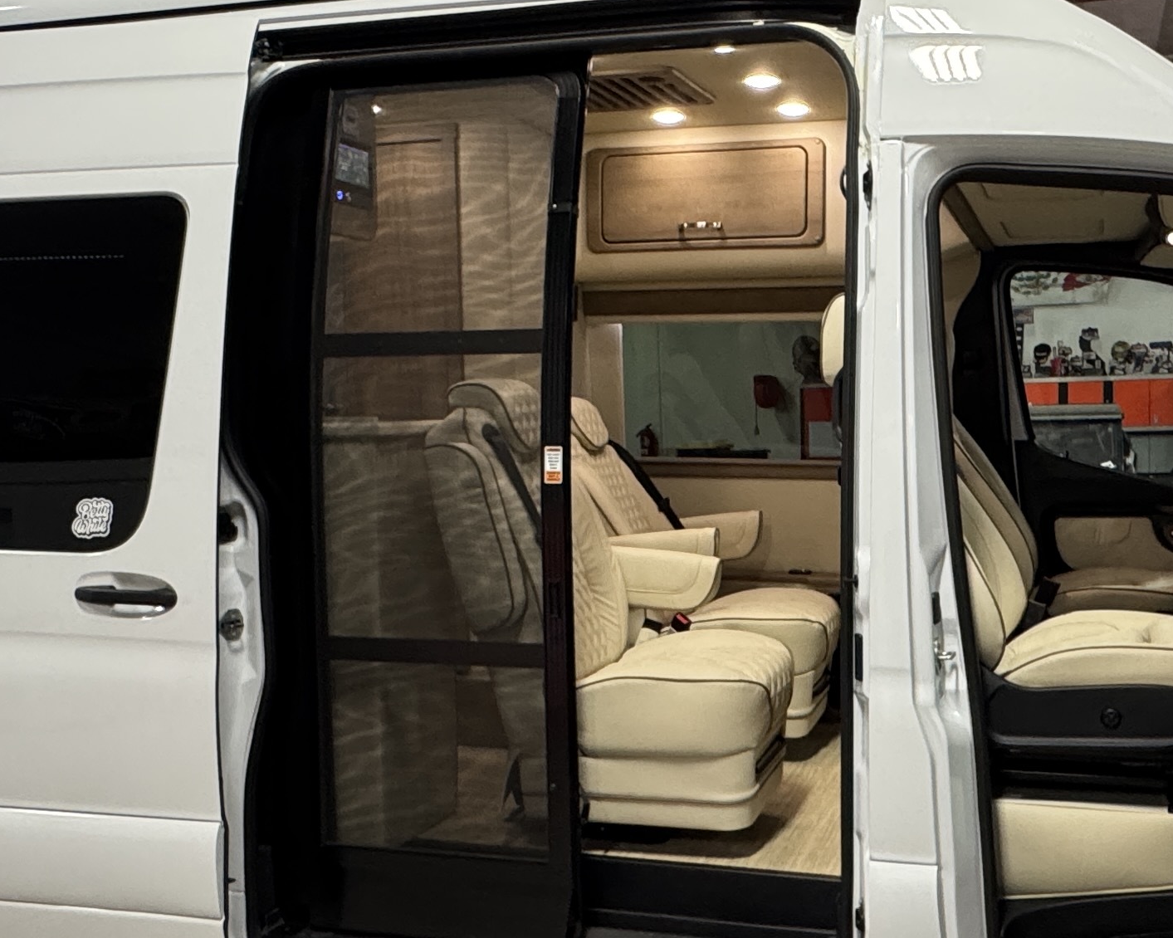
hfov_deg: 46.4
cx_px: 736
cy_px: 513
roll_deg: +0.7
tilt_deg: -4.5
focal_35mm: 39
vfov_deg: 38.2
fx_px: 1354
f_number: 2.2
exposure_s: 1/60
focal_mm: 2.22
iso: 250
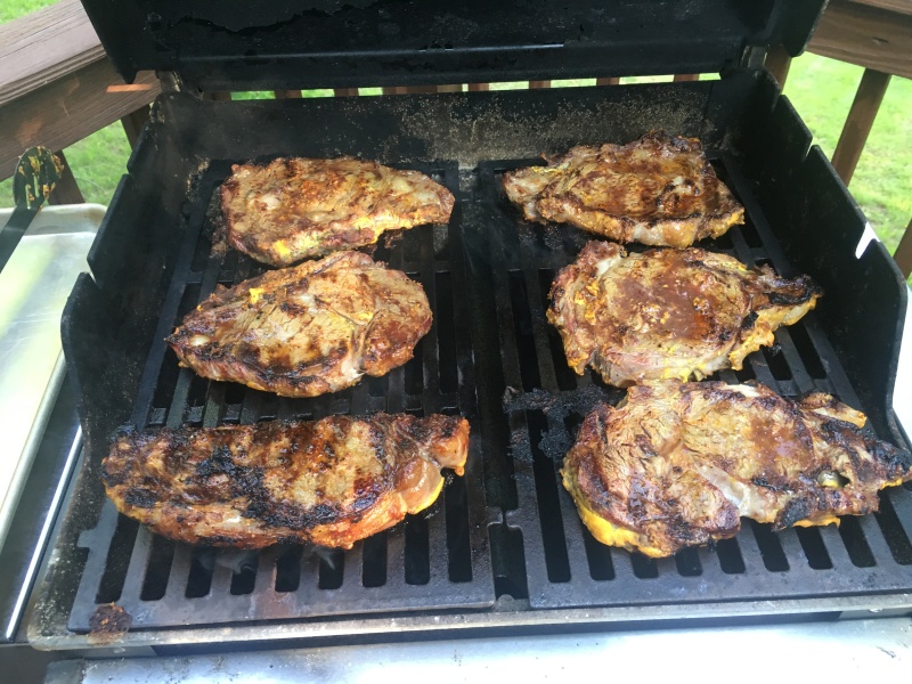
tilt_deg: -47.4
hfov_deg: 61.7
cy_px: 342
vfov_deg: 48.2
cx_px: 456
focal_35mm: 29
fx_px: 764
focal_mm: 4.15
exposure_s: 1/30
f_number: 2.2
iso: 40
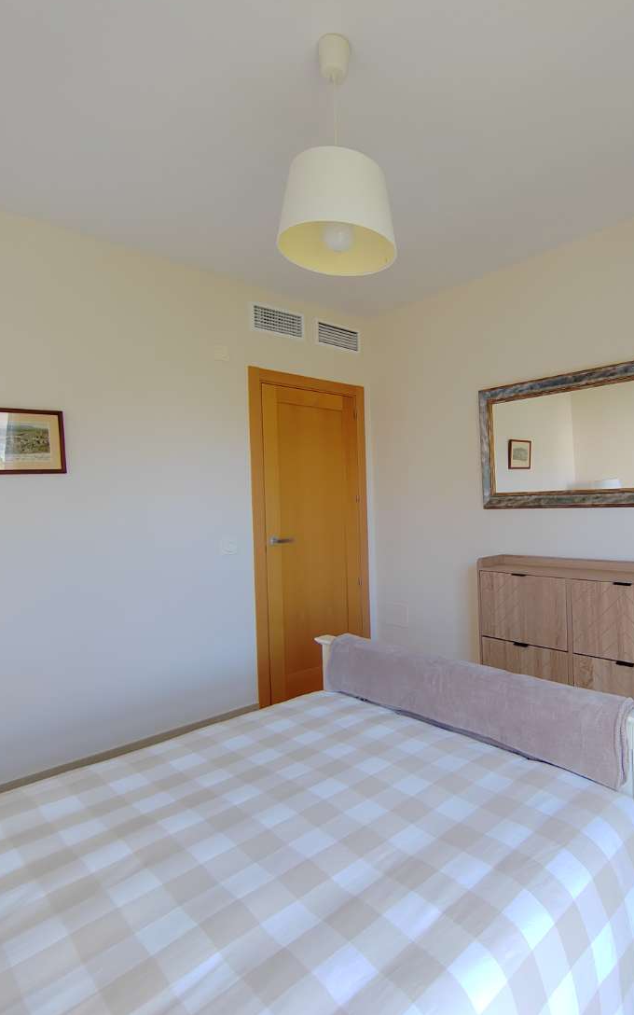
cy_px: 513
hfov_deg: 60.3
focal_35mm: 19
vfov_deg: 88.0
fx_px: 525
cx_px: 436
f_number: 2.2
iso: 125
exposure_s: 1/50
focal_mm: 2.16
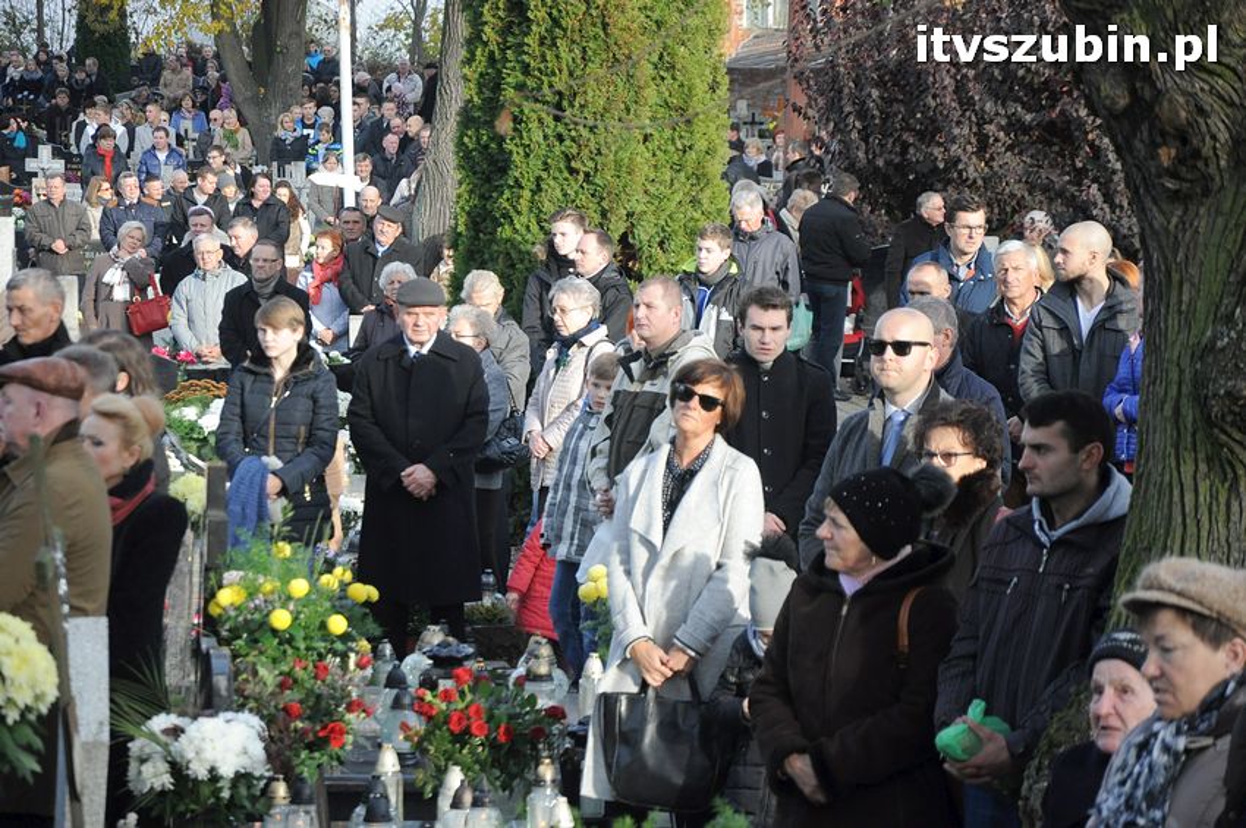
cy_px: 414
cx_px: 623
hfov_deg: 13.1
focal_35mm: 158
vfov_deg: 8.7
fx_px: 5446
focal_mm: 105
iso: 800
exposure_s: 1/640
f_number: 6.3
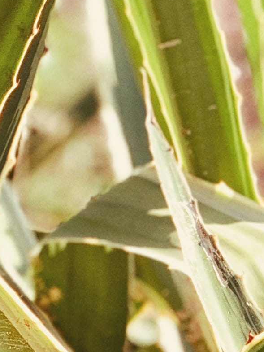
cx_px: -108
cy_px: 30
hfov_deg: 5.5
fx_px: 2714
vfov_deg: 7.4
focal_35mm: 267
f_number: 2.4
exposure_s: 1/135
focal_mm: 6
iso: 16
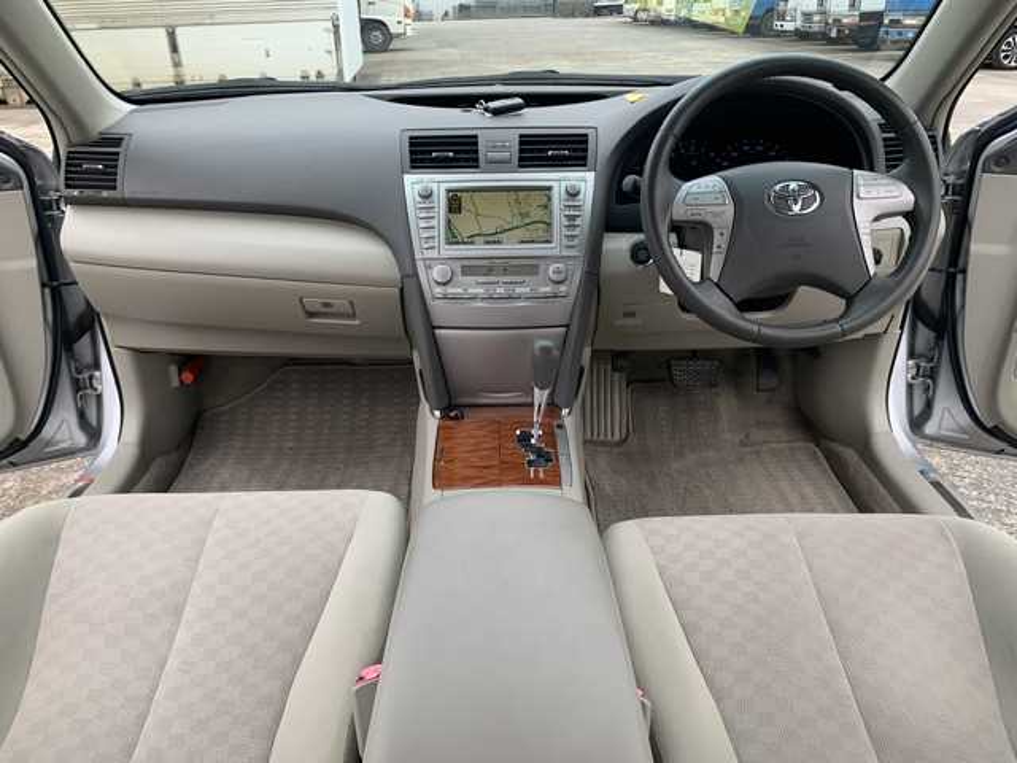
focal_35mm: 26
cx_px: 508
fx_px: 764
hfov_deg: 67.3
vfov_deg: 53.1
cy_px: 382
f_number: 1.8
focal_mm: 4.25
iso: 50
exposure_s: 1/121
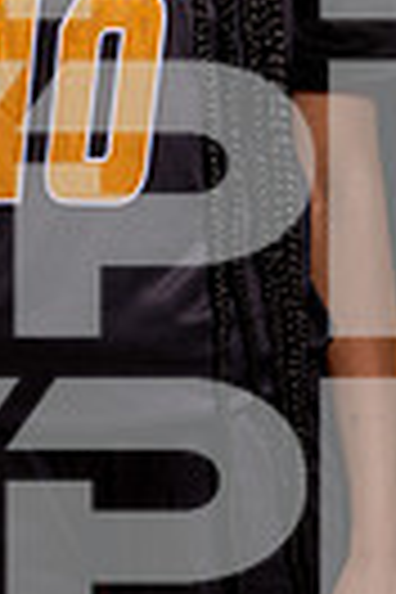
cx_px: -36
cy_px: 202
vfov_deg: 9.0
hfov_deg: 6.0
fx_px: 3762
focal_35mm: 228
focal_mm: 67
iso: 320
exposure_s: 1/400
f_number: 6.3
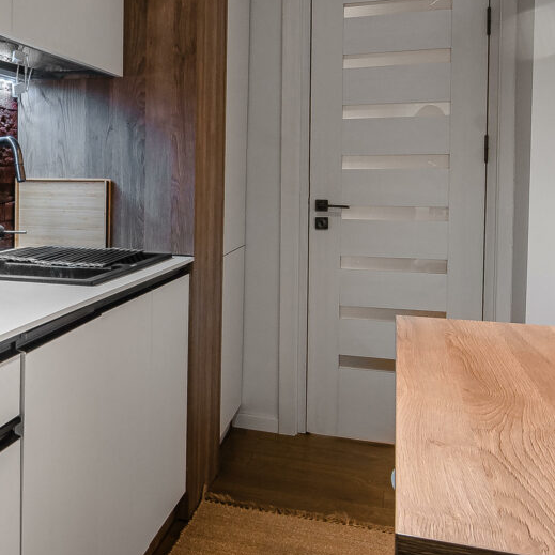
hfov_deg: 33.8
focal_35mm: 44
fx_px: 798
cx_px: -43
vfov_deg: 38.0
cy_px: 192
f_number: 9
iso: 100
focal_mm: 14
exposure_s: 1/2.5
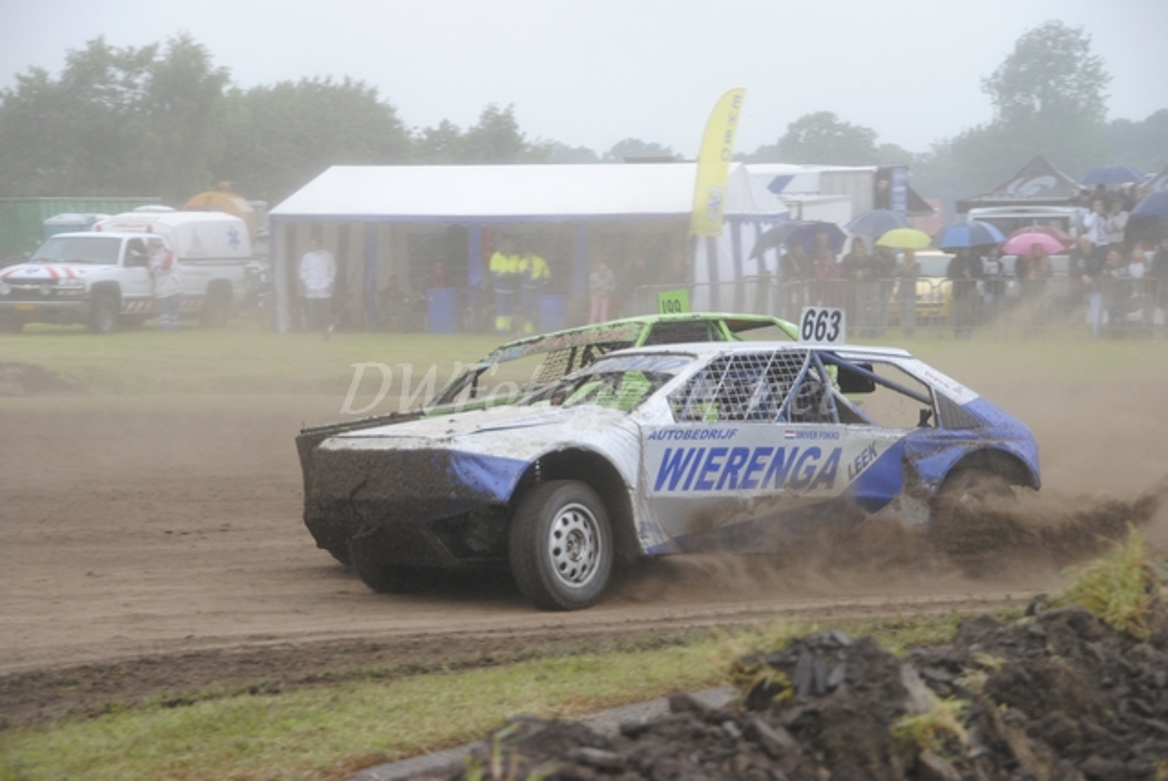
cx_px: 584
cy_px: 390
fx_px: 3507
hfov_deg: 18.9
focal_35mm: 108
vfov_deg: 12.7
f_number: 5.3
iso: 560
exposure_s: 1/500
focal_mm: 72
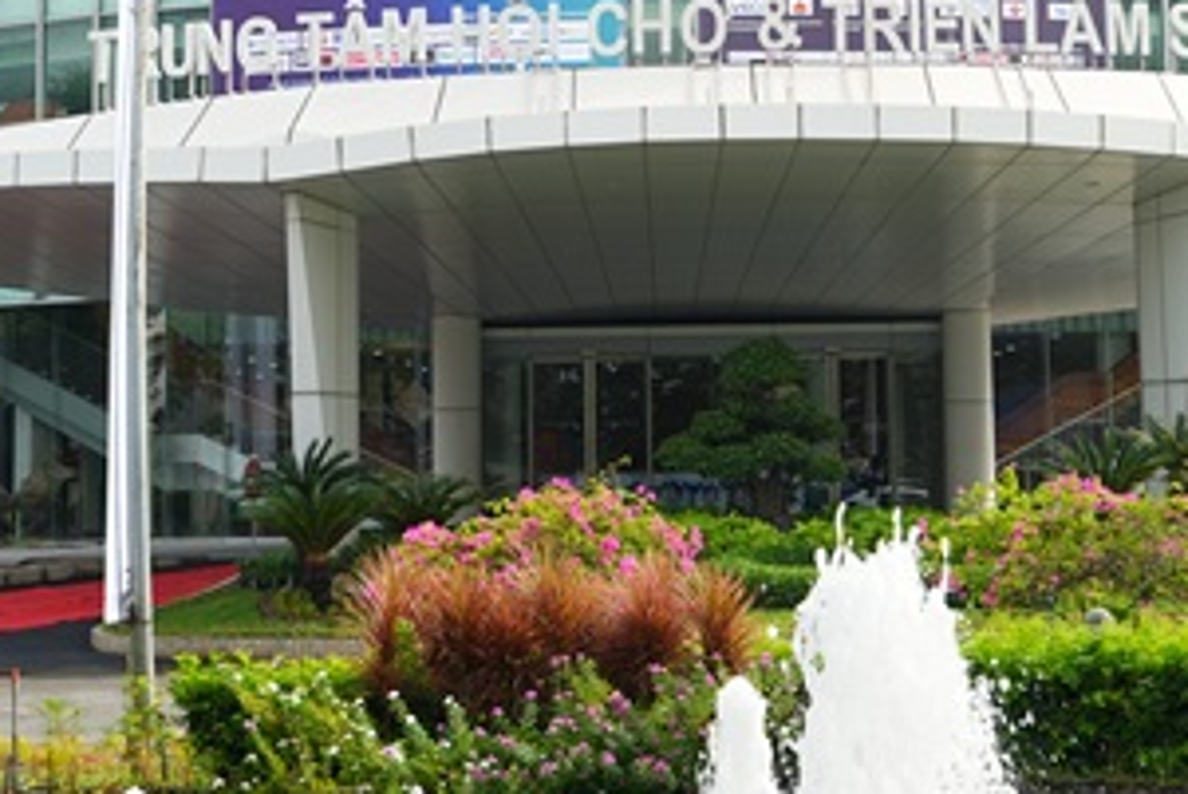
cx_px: 635
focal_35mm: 93
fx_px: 3070
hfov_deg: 21.9
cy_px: 93
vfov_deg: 14.6
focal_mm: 35
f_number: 5
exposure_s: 1/200
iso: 100
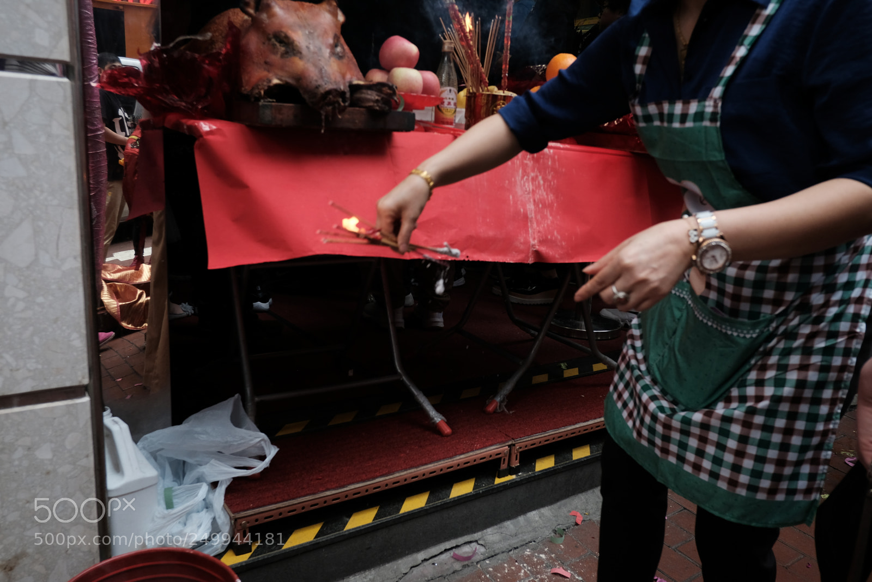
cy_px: 291
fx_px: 654
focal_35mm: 27
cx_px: 436
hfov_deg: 67.4
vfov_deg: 47.9
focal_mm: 18
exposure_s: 1/250
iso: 500
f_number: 5
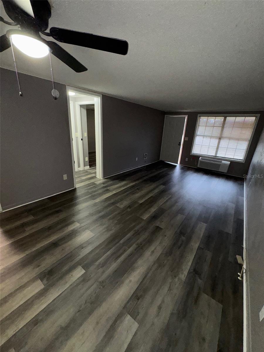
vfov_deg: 102.1
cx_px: 132
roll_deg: -3.4
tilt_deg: -19.6
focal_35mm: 14
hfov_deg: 85.7
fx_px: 142
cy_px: 176
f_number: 2.2
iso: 160
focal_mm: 2.22
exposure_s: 1/60
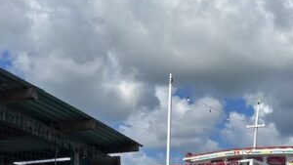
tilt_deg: +2.5
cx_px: 178
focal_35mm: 61
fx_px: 474
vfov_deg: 18.7
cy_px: 197
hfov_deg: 34.2
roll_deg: +1.5
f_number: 1.78
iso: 80
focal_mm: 6.86
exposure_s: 1/7576
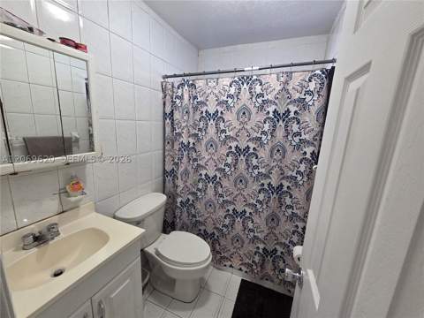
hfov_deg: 106.2
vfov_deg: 89.9
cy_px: 159
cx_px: 212
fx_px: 159
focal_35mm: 13
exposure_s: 1/120
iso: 320
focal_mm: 2.2
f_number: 2.2
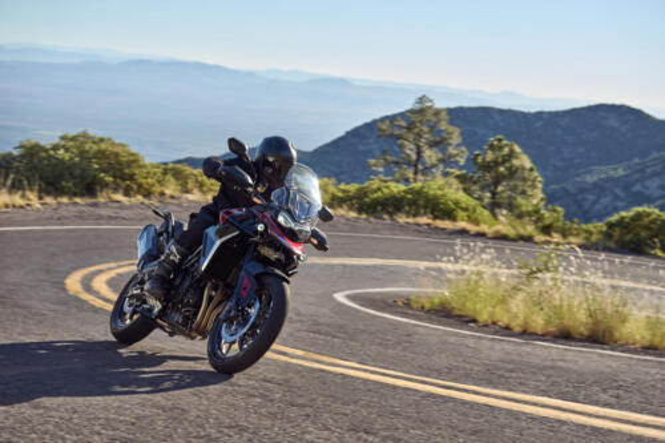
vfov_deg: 19.4
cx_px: 332
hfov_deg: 28.9
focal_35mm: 70
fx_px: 1293
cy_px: 222
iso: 100
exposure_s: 1/250
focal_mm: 70
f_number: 5
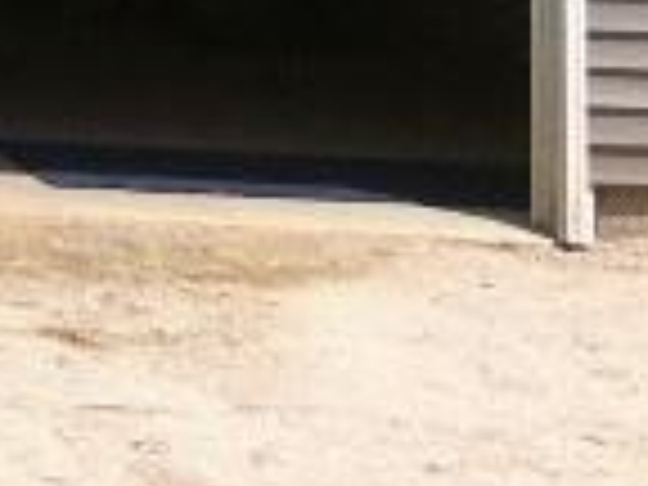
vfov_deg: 5.7
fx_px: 4642
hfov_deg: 7.3
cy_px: -826
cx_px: -1125
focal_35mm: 248
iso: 80
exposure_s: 1/1901
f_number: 2.8
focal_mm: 3.85
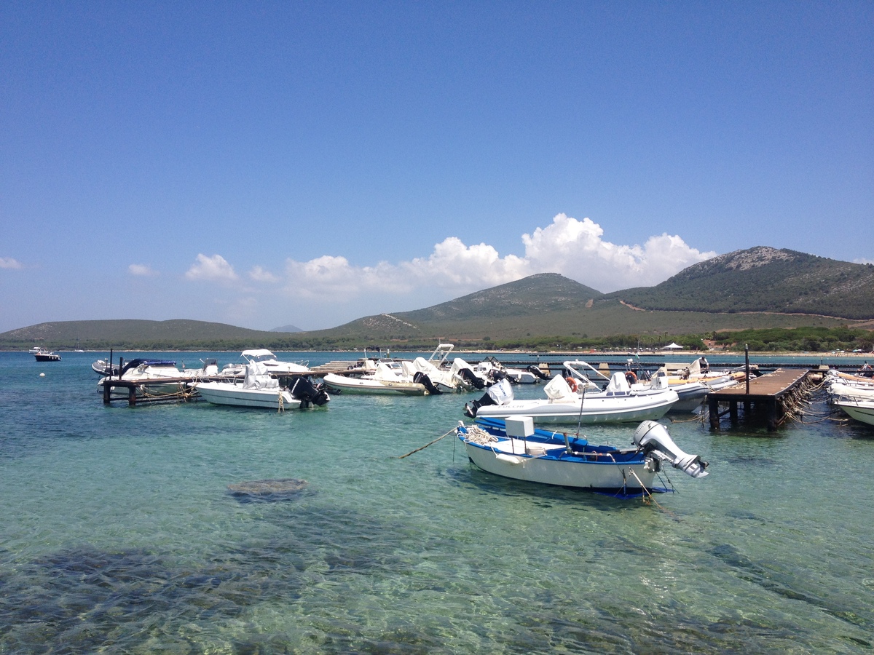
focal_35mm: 35
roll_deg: +0.1
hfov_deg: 52.6
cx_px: 437
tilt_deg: -1.7
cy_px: 328
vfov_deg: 40.7
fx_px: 884
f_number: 2.4
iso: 50
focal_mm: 4.28
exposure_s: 1/2045
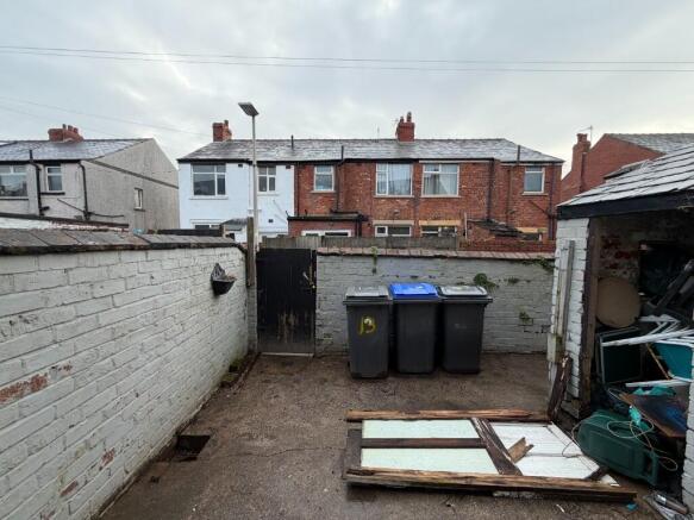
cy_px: 260
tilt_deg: -4.9
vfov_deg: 85.7
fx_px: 281
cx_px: 347
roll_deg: -1.8
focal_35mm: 14
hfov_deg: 102.1
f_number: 2.2
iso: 50
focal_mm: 2.22
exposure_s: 1/336
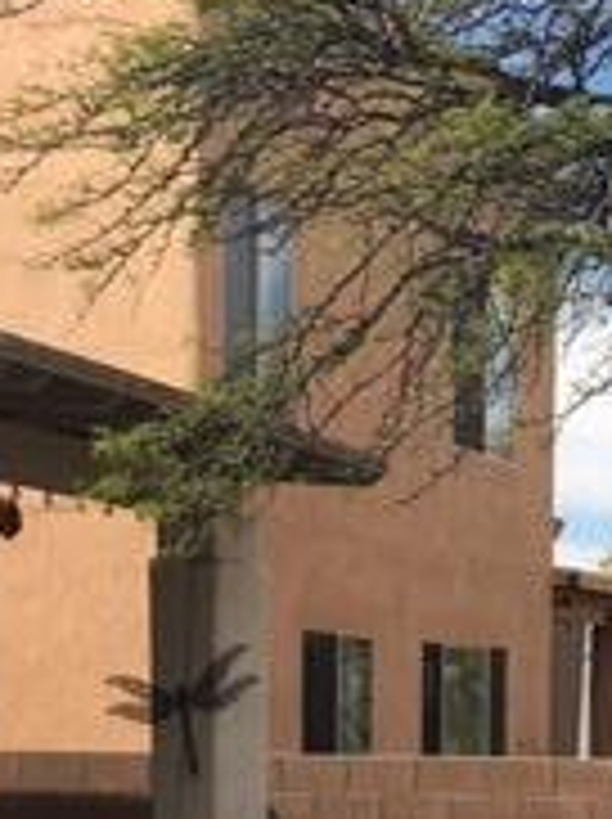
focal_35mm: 102
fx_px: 2410
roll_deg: -0.9
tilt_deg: -4.0
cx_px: 526
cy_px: 882
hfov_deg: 14.4
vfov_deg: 18.6
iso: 25
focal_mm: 4.15
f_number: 2.2
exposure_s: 1/1709
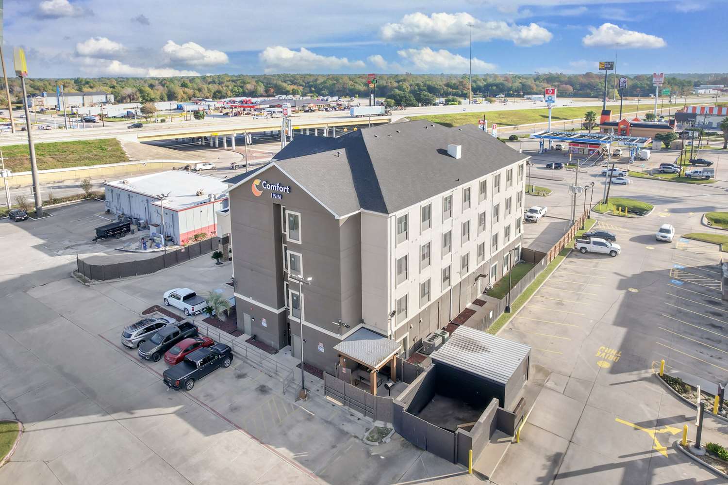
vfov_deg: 57.2
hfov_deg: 78.6
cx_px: 364
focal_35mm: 22
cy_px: 242
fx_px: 445
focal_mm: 8.38
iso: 100
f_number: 2.8
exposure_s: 1/3200
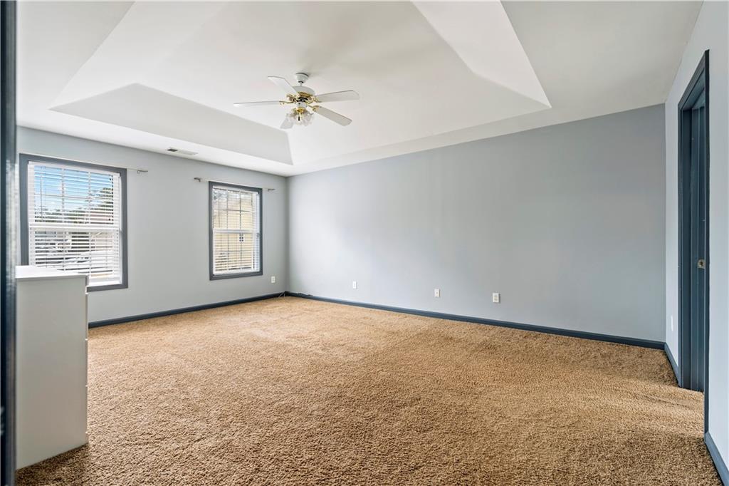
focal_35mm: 16
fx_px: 324
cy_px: 243
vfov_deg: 73.7
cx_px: 364
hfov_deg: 96.8
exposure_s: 2
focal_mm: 16
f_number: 7.1
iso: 100
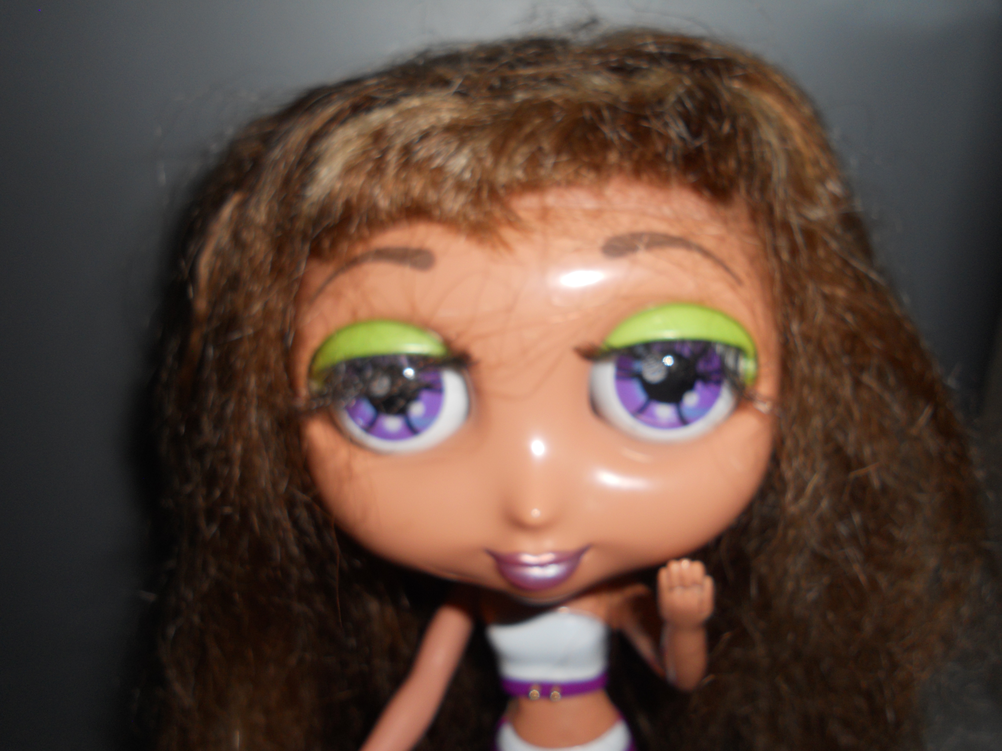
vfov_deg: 44.2
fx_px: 926
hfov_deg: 56.8
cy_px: 376
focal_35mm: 32
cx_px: 501
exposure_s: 1/25
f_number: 8.8
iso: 80
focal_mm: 5.8
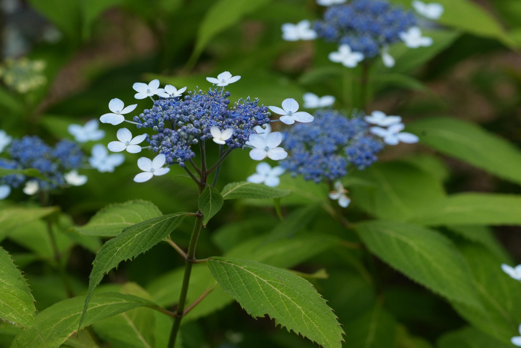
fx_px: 1447
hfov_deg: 20.4
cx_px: 260
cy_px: 174
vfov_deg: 13.7
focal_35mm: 100
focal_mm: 100
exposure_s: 1/500
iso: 640
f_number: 5.6
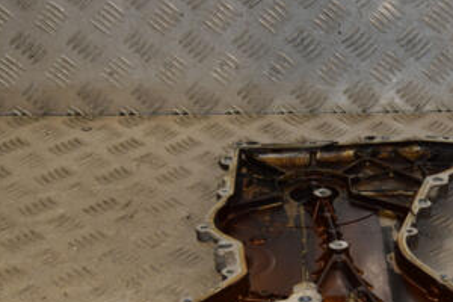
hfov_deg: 22.1
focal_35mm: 90
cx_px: 412
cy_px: 214
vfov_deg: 15.1
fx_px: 1132
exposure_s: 1/200
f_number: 7.1
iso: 800
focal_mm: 30
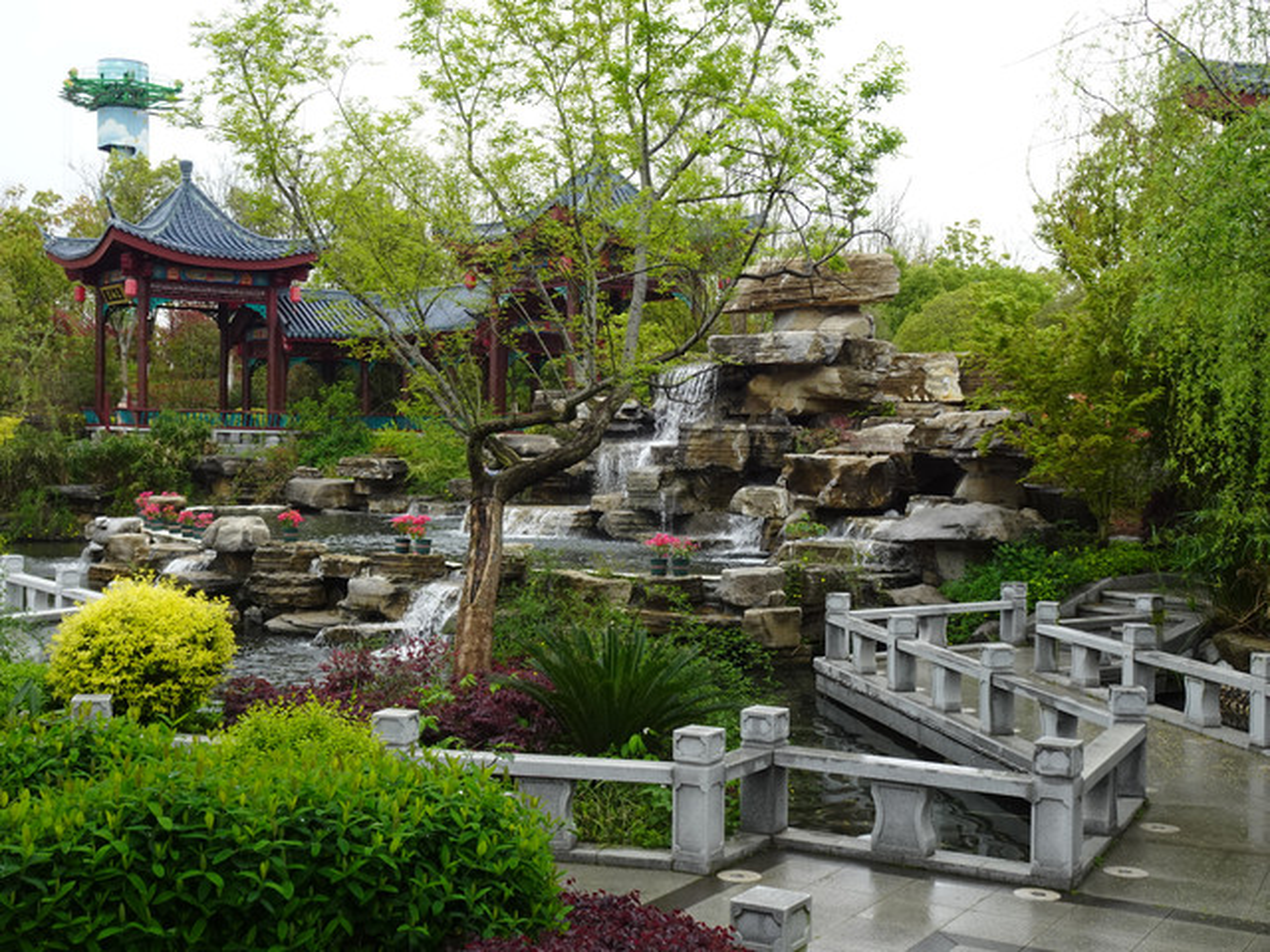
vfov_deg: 35.1
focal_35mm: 41
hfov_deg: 45.8
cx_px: 635
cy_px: 476
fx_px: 1504
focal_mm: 6.84
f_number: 4
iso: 80
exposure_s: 1/200
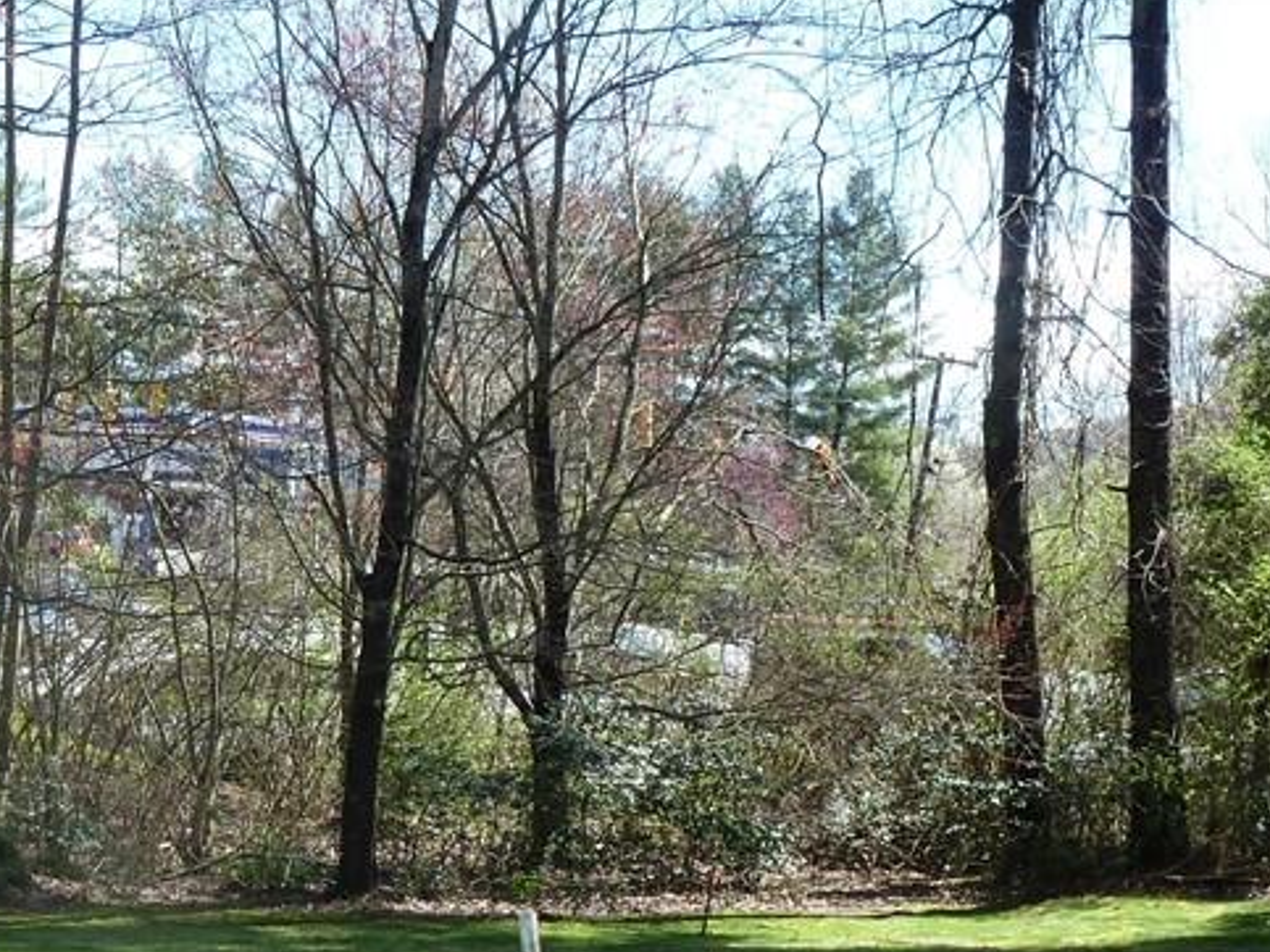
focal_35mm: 89
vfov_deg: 16.3
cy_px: 910
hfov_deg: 21.8
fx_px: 3264
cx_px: 302
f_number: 4
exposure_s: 1/160
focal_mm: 6.9
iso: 80
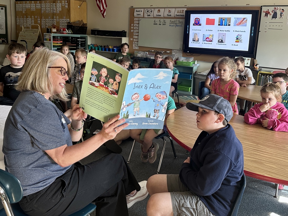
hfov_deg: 71.6
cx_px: 144
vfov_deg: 56.8
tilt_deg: -10.2
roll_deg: -2.7
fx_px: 200
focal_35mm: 24
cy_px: 108
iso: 250
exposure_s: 1/60
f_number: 1.78
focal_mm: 6.86
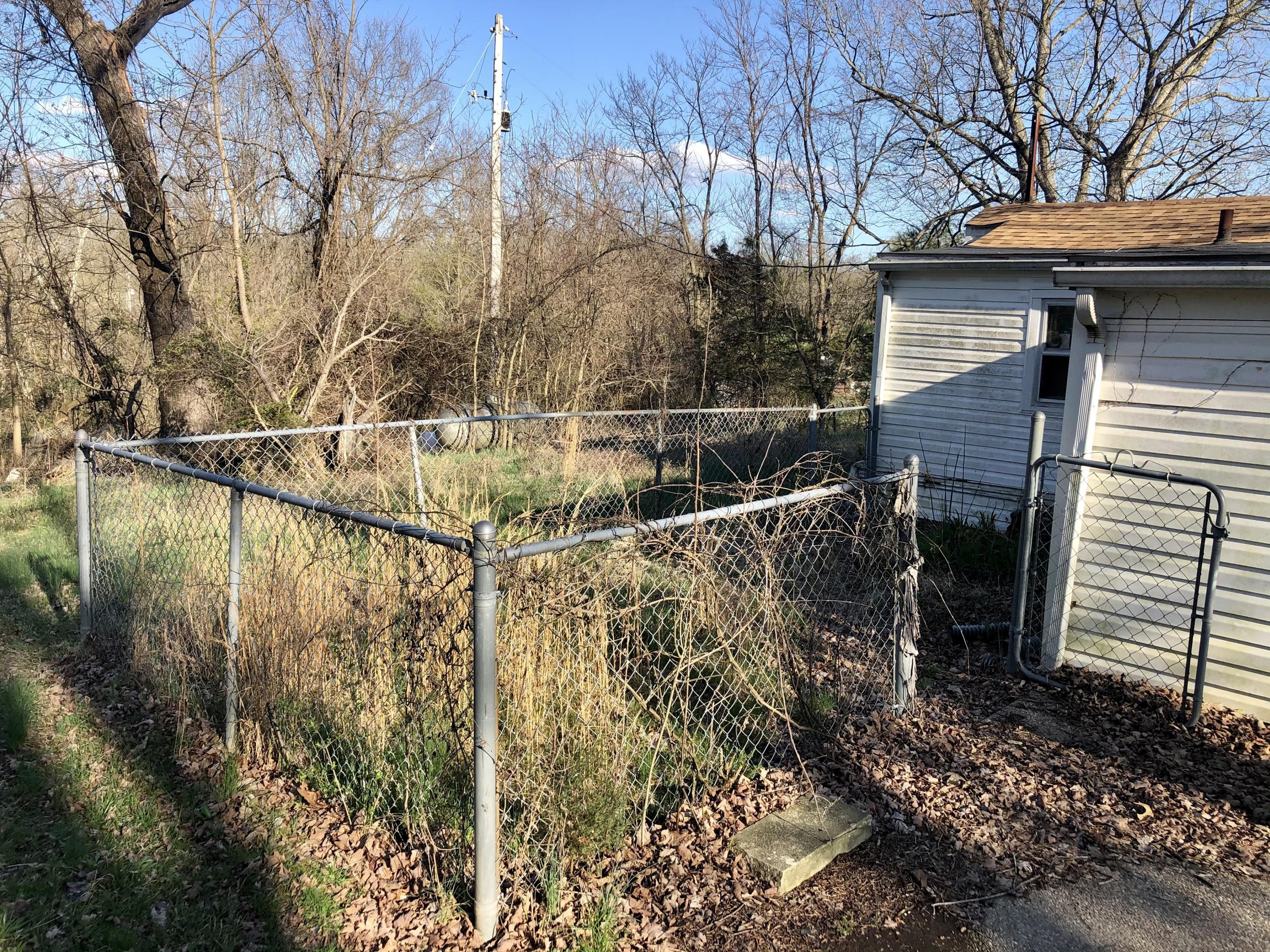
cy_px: 476
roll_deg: -1.9
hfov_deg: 63.4
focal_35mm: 28
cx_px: 635
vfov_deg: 49.7
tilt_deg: -10.9
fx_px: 1027
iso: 20
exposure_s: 1/857
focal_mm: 4
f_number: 1.8
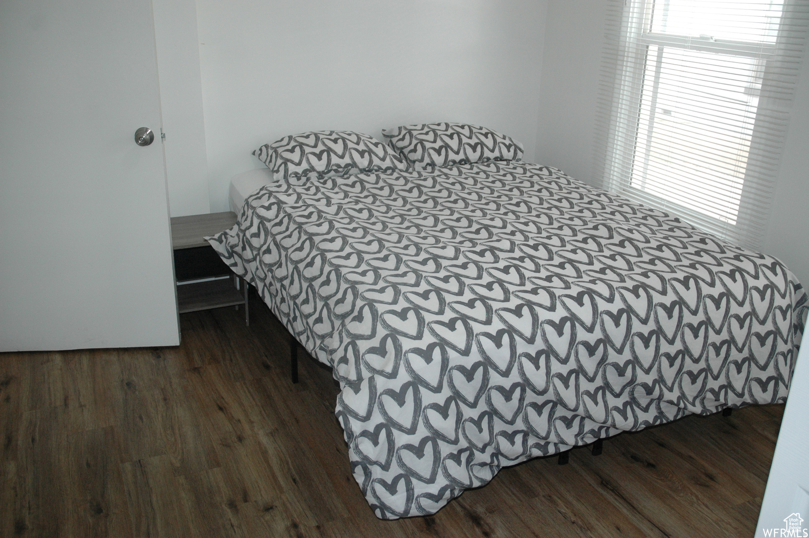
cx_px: 404
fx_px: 808
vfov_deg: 36.8
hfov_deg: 53.2
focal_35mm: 36
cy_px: 269
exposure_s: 1/80
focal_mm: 24
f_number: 3.8
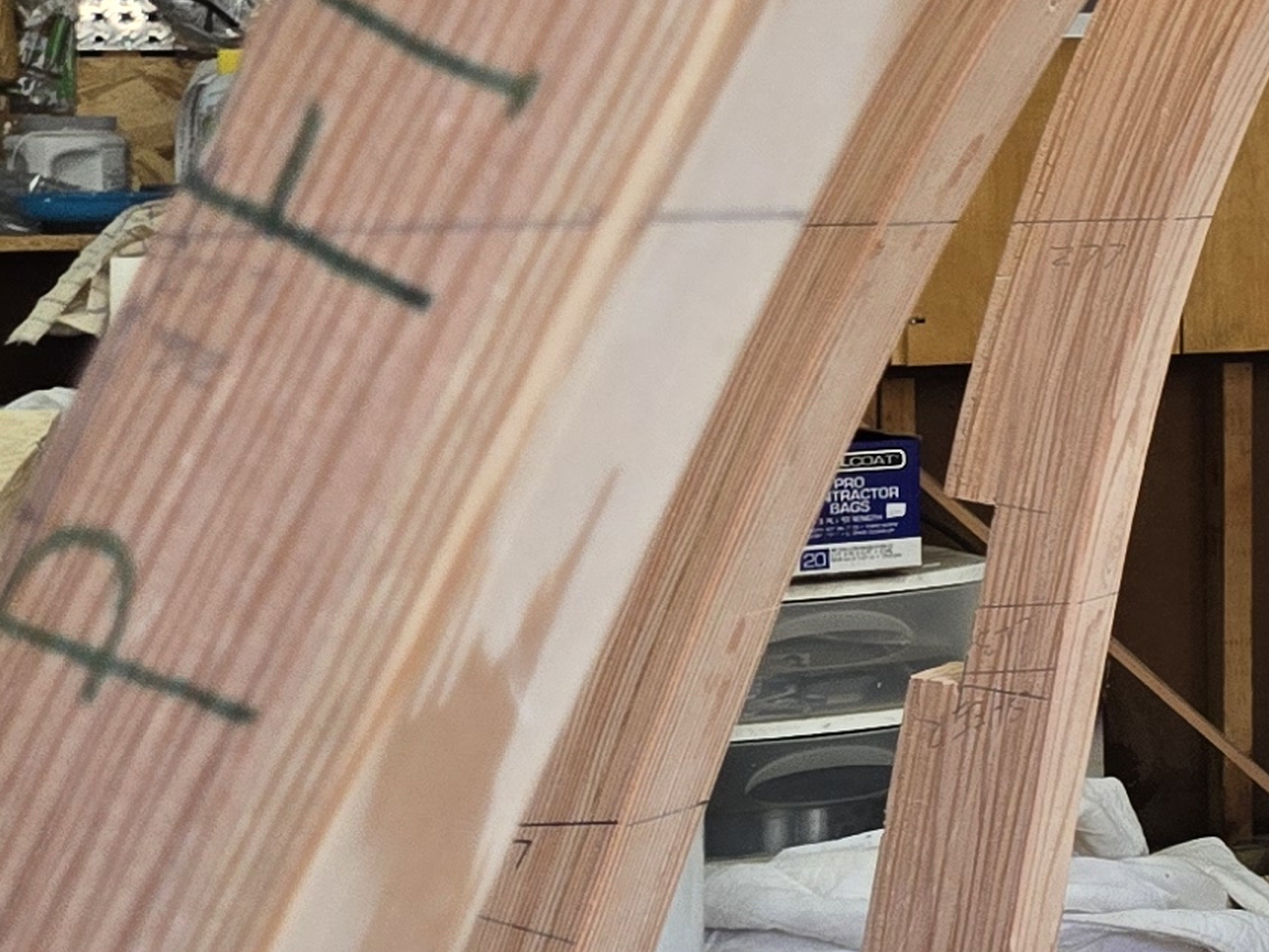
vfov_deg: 13.3
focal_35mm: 110
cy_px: 68
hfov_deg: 14.0
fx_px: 4033
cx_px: 2791
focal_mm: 5.4
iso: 80
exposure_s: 1/120
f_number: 1.8
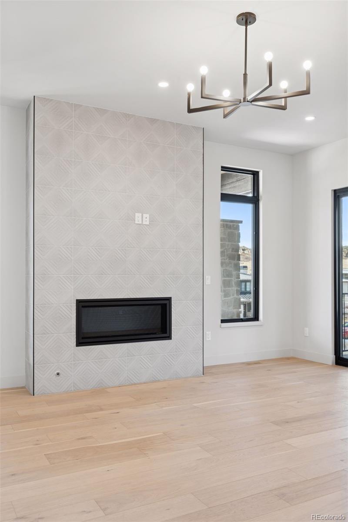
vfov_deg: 60.3
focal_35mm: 31
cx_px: 174
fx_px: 449
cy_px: 261
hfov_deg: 42.3
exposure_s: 1/15
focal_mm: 31
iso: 400
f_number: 10
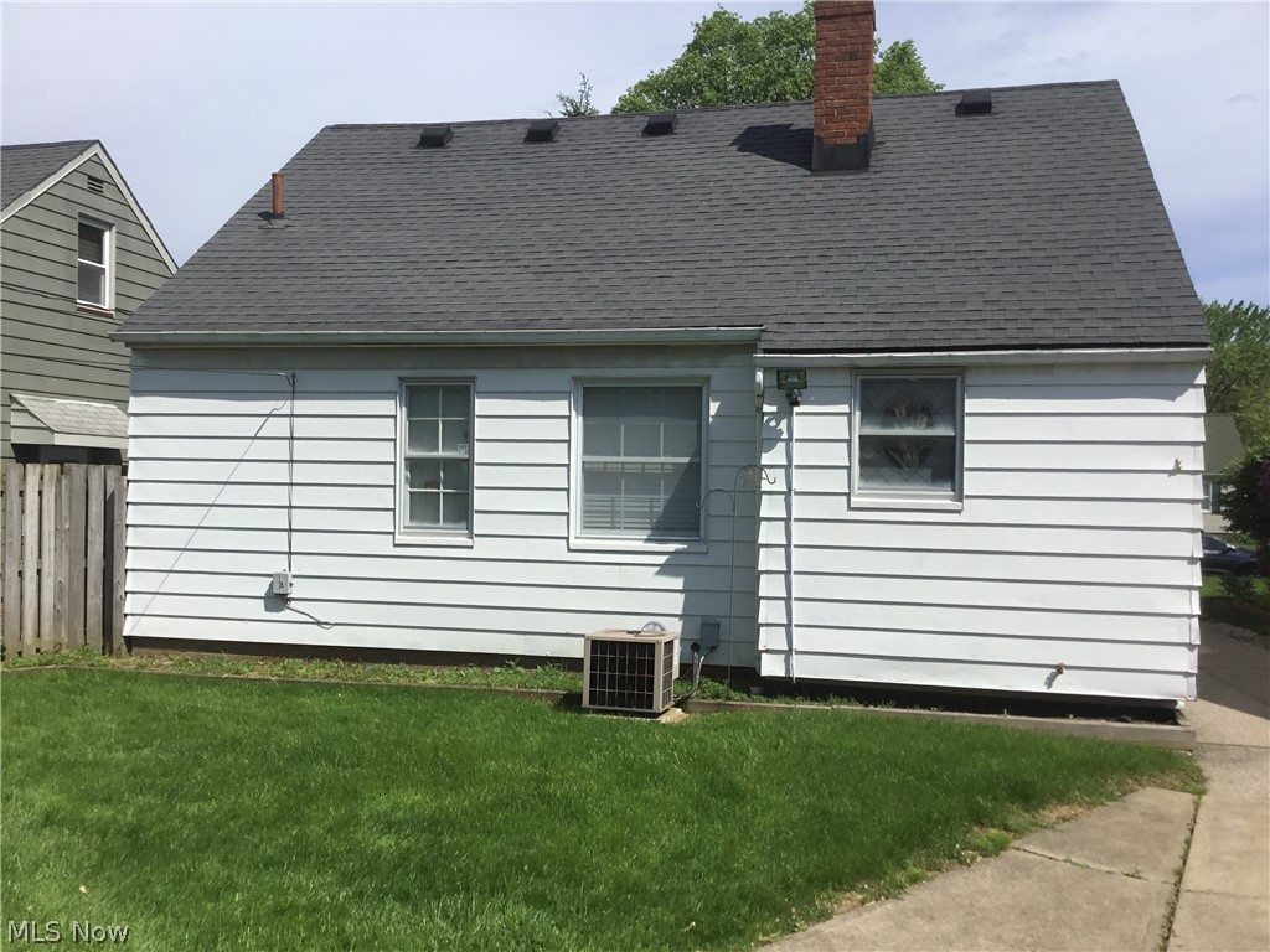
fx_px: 1137
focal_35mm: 31
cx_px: 635
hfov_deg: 58.4
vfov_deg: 45.4
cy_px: 476
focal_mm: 3.3
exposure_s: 1/2331
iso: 25
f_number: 2.4
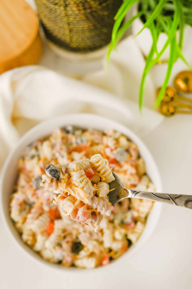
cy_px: 144
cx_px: 96
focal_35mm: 50
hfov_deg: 27.0
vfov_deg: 39.6
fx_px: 401
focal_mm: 50
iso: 160
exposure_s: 1/160
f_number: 4.5
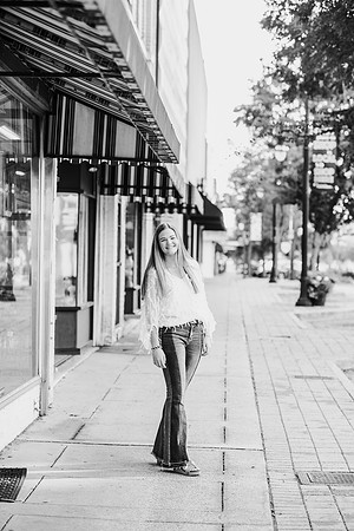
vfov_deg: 23.9
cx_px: 177
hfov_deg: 16.1
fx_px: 1254
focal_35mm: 85
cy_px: 266
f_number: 2.8
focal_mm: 85
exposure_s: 1/200
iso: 200
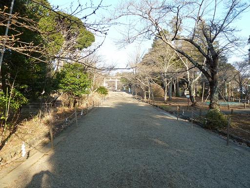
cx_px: 125
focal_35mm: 25
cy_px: 94
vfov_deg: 54.9
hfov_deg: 69.4
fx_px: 181
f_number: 4
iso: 160
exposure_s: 1/250
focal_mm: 4.1
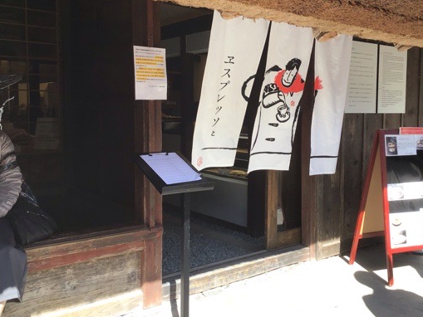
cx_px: 243
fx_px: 477
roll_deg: -0.9
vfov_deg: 36.8
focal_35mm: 39
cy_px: 143
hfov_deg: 47.7
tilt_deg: -5.3
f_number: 2.4
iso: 25
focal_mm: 3.3
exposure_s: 1/331
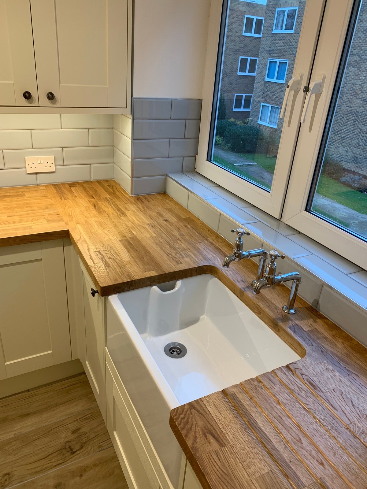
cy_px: 244
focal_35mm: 26
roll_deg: -4.4
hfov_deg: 53.1
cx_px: 184
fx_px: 367
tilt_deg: -25.5
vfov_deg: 67.3
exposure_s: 1/50
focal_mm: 4.25
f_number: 1.8
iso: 50
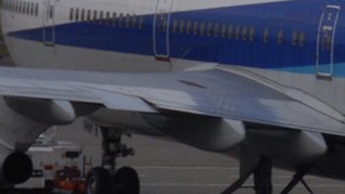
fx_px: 9163
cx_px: -5
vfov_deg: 1.2
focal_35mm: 1002
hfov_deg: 2.2
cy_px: 94
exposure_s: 1/125
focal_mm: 71
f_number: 5.6
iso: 640
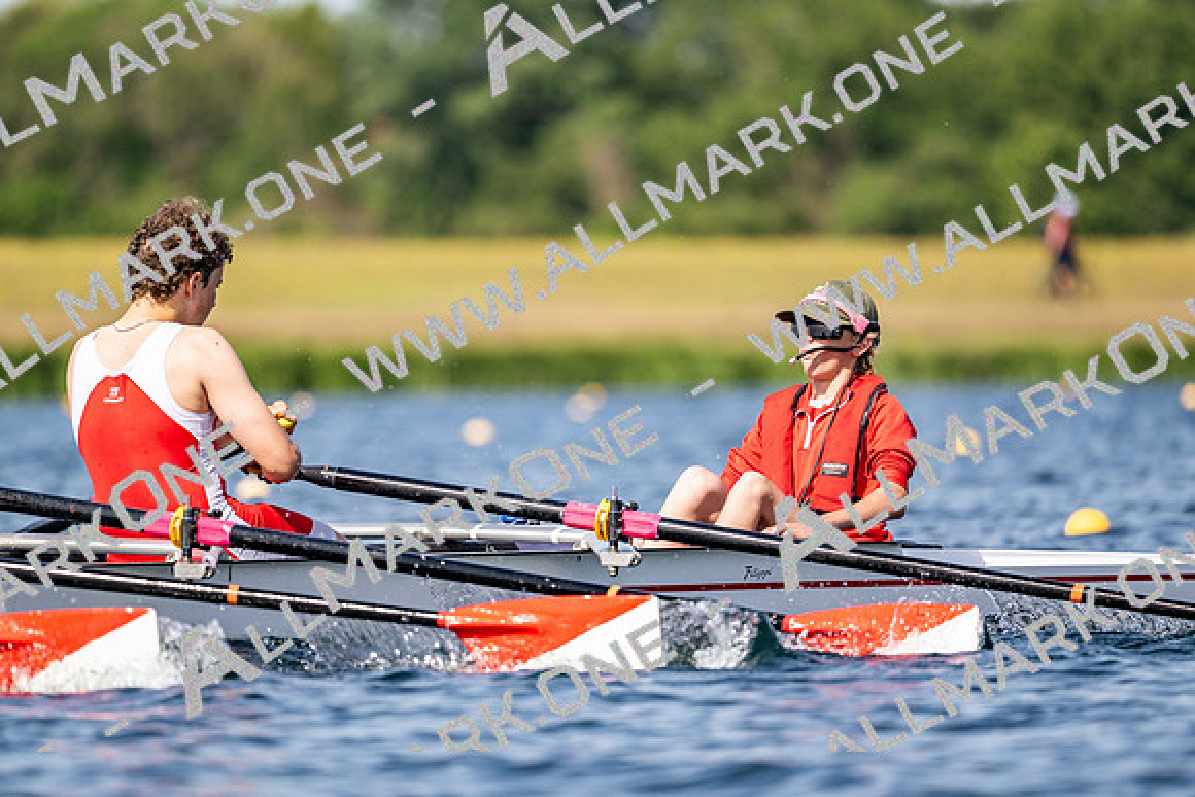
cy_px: 398
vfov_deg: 3.4
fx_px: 13280
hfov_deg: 5.2
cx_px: 598
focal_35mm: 400
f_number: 4.5
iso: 200
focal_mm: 400
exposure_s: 1/2500
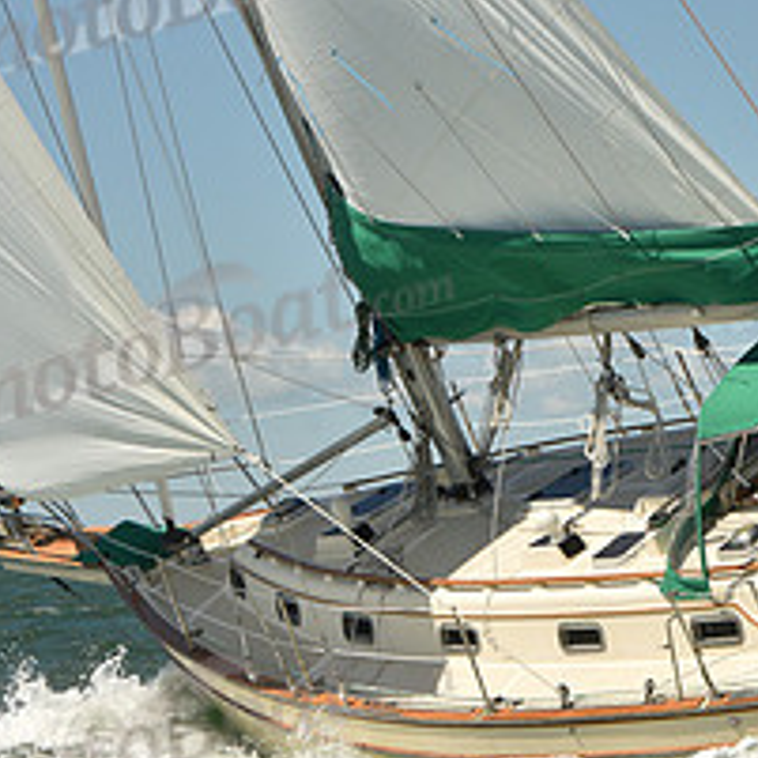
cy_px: 485
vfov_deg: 8.7
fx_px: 4980
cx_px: 652
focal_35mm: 201
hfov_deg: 8.7
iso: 320
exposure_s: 1/800
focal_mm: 82
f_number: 13
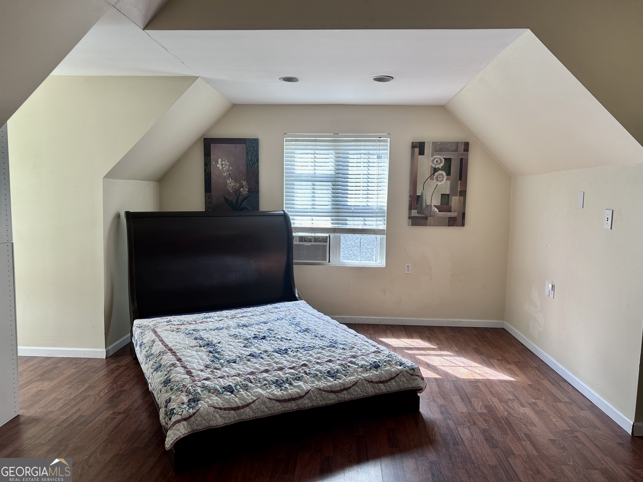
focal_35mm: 26
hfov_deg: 67.3
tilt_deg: -5.0
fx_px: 483
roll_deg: -0.5
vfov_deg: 53.1
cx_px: 322
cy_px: 241
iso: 32
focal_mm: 5.7
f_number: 1.5
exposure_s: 1/123
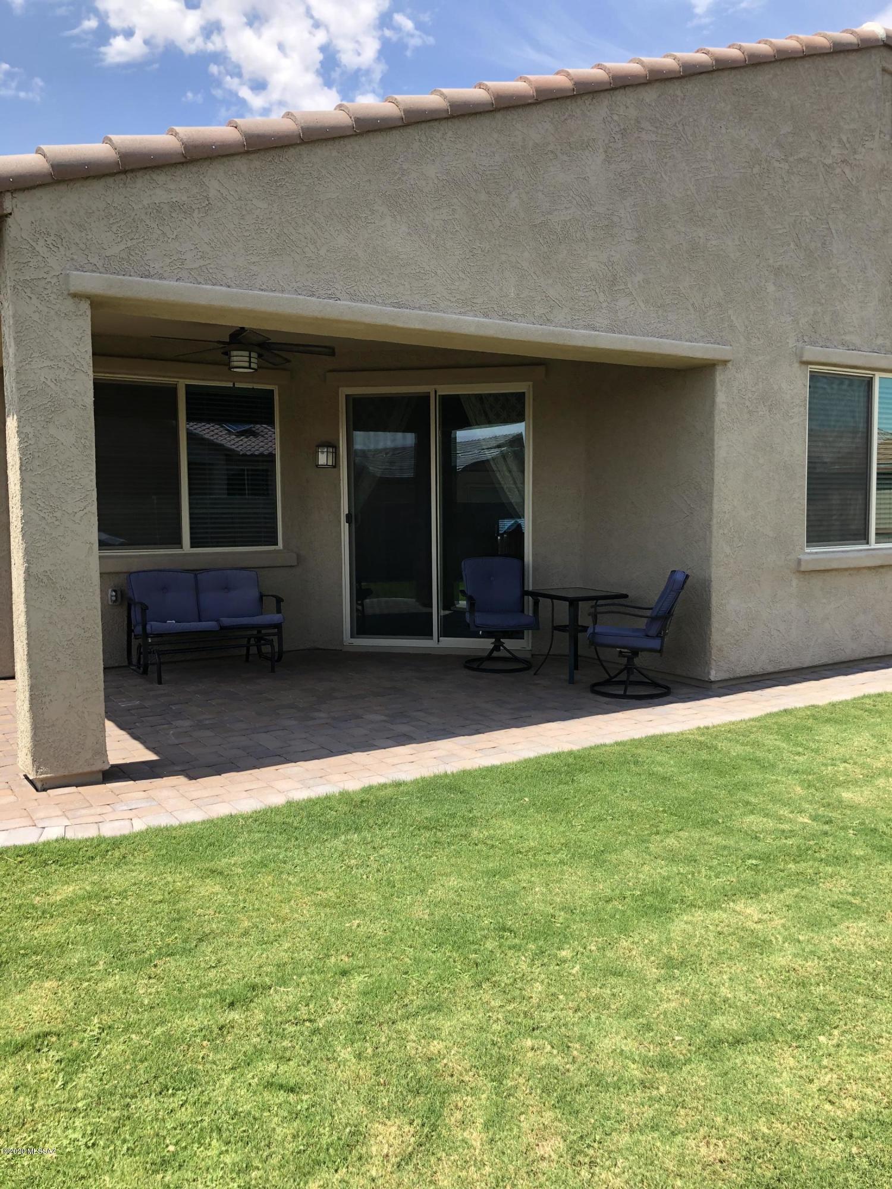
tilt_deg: -3.6
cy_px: 594
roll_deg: +0.5
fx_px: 962
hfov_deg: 49.7
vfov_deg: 63.4
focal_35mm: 28
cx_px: 446
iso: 20
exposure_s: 1/889
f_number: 1.8
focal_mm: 3.99
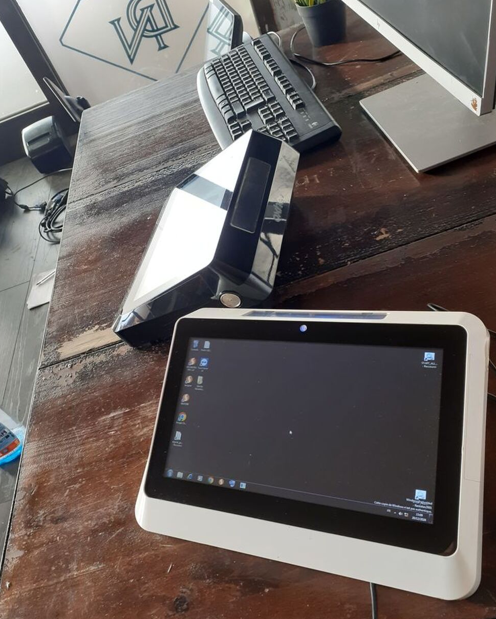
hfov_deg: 50.0
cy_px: 321
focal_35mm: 29
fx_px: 532
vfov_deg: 60.4
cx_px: 243
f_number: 1.9
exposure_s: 1/50
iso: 80
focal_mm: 3.6
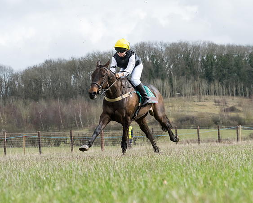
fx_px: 1672
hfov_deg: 8.6
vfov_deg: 6.9
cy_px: 86
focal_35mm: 223
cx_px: 166
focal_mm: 135
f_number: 8
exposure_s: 1/1000
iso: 1000
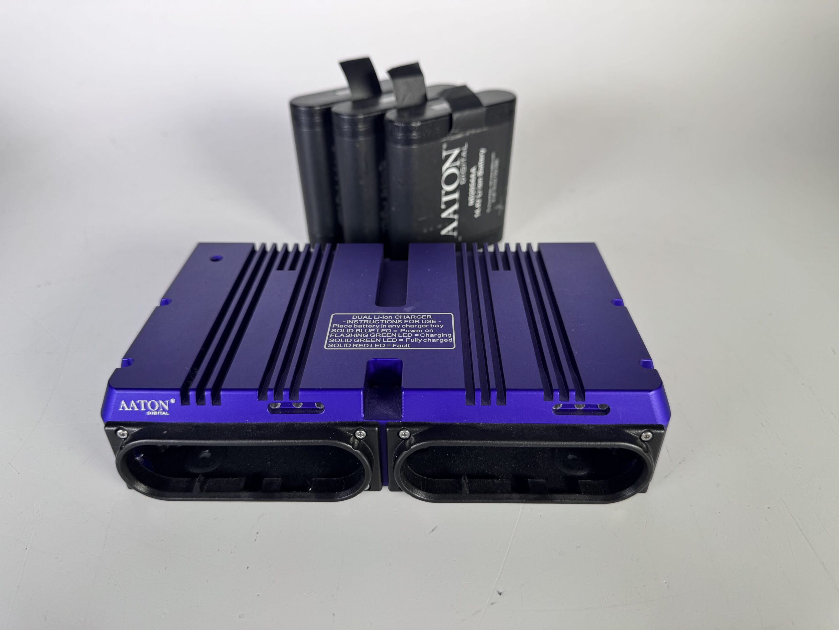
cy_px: 315
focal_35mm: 24
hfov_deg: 71.6
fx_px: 582
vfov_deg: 56.8
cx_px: 420
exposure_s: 1/171
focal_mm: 6.76
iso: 64
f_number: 1.78
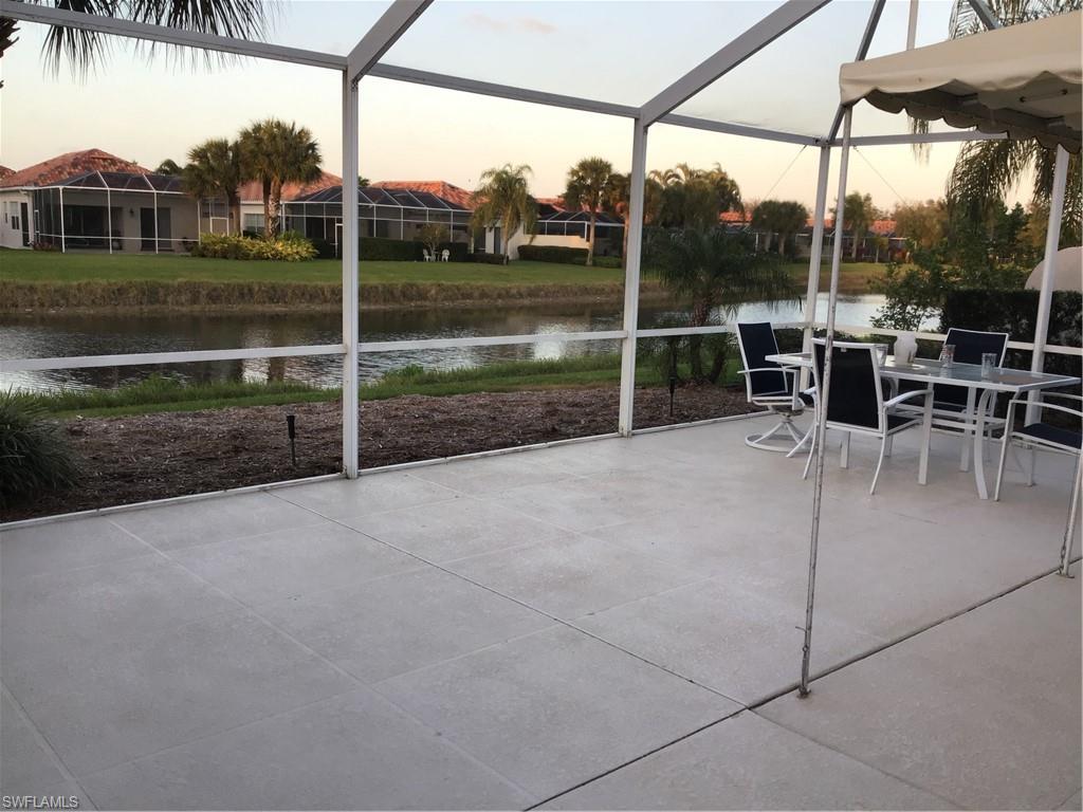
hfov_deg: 58.4
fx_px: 970
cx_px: 542
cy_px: 406
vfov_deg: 45.4
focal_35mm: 31
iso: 25
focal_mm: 3.3
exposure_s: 1/60
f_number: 2.4
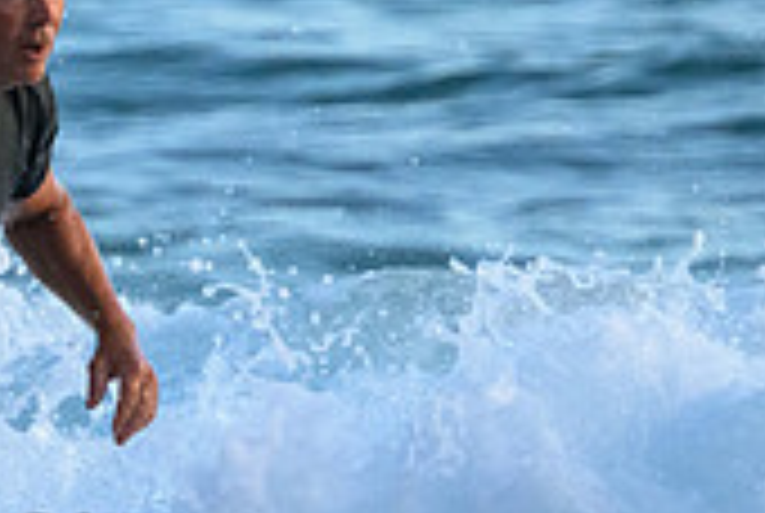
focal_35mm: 2727
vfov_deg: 0.5
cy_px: 497
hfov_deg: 0.8
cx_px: -342
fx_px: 58049
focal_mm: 800
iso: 7200
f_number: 11
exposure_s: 1/2000
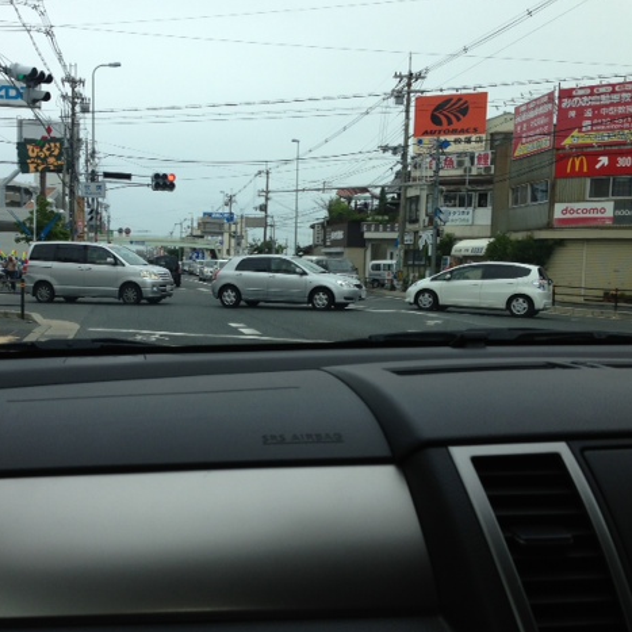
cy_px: 317
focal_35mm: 40
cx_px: 229
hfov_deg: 41.5
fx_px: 826
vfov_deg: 41.9
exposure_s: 1/669
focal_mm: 4.13
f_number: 2.4
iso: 50
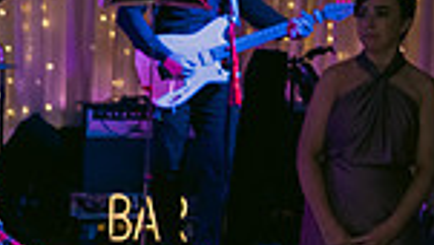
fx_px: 1853
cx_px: -287
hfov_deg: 12.5
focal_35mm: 161
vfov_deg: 7.5
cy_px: 220
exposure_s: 1/160
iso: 800
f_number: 3.5
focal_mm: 40
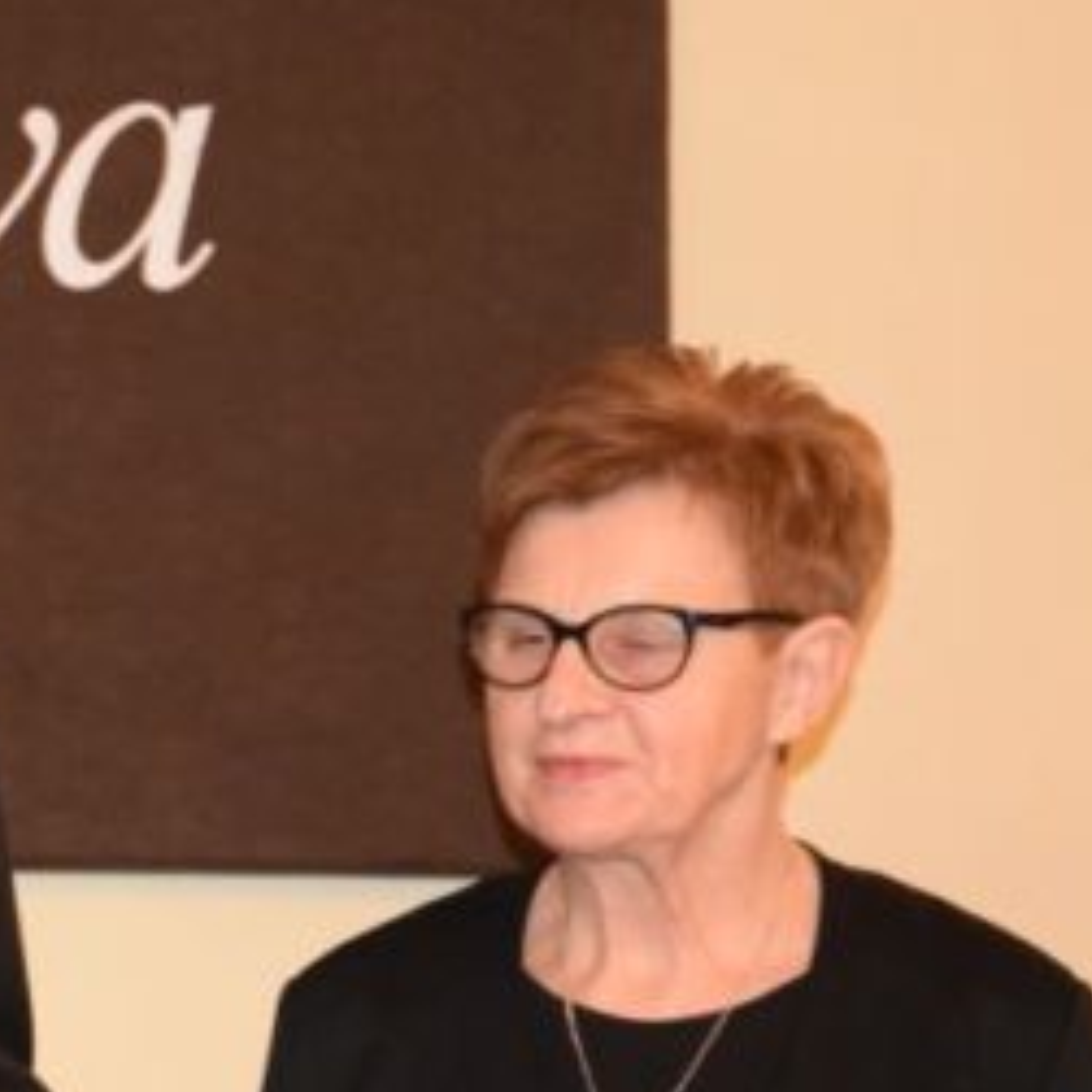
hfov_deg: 7.7
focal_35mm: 226
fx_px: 8066
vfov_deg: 7.7
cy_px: 992
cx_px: -335
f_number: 5
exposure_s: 1/60
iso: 3200
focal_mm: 58
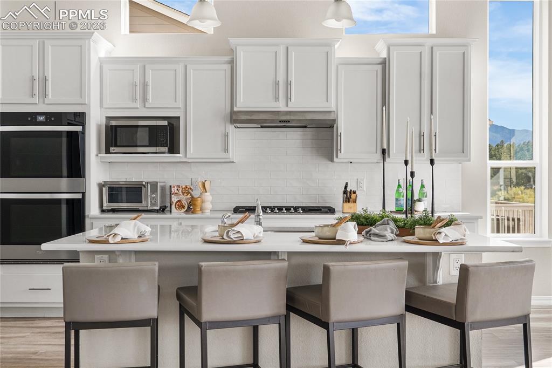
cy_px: 184
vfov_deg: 34.2
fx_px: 598
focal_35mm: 39
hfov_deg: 49.6
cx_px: 276
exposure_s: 1/20
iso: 500
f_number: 8
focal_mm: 26
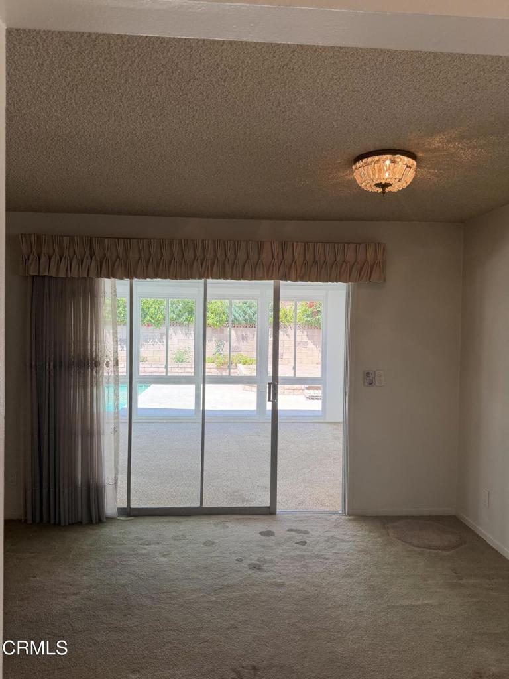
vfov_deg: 71.6
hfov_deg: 56.8
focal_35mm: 24
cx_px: 254
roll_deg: -1.1
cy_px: 340
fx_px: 471
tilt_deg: -1.6
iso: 100
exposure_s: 1/342
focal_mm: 6.76
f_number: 1.78
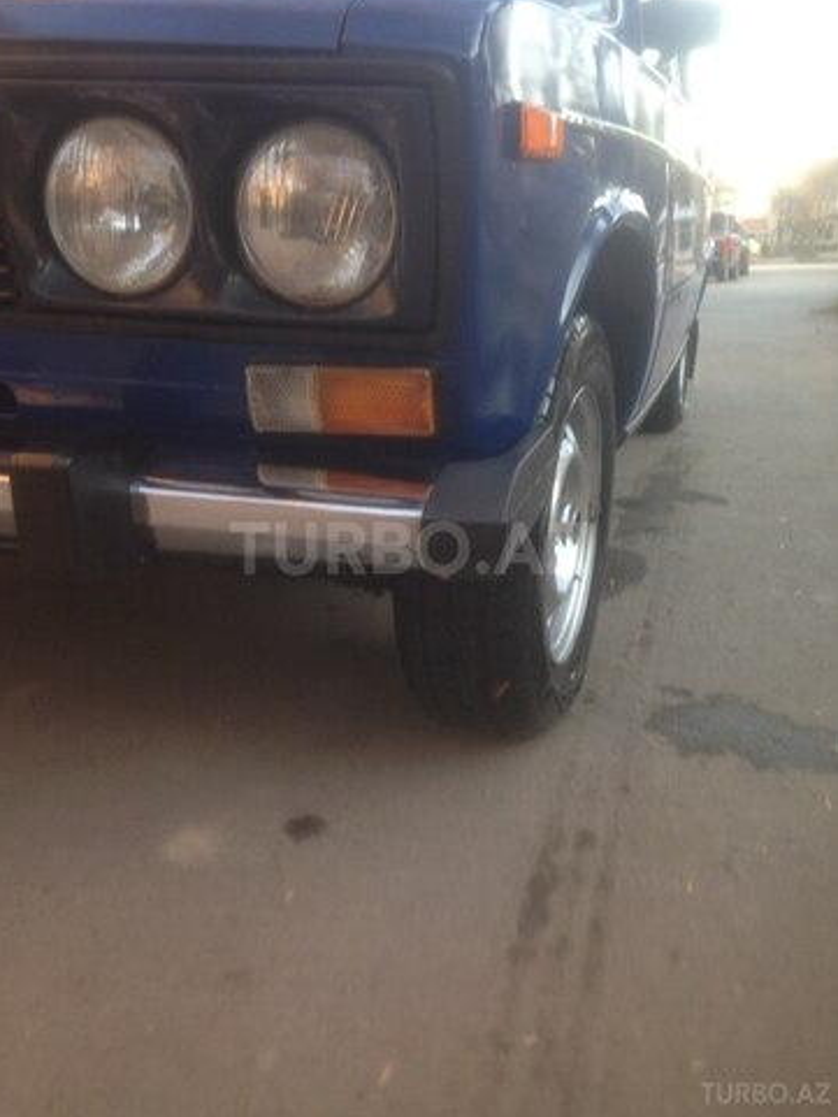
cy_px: 548
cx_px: 409
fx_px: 1097
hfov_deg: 41.8
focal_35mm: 34
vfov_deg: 53.9
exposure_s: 1/60
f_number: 2.4
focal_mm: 4.12
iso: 50
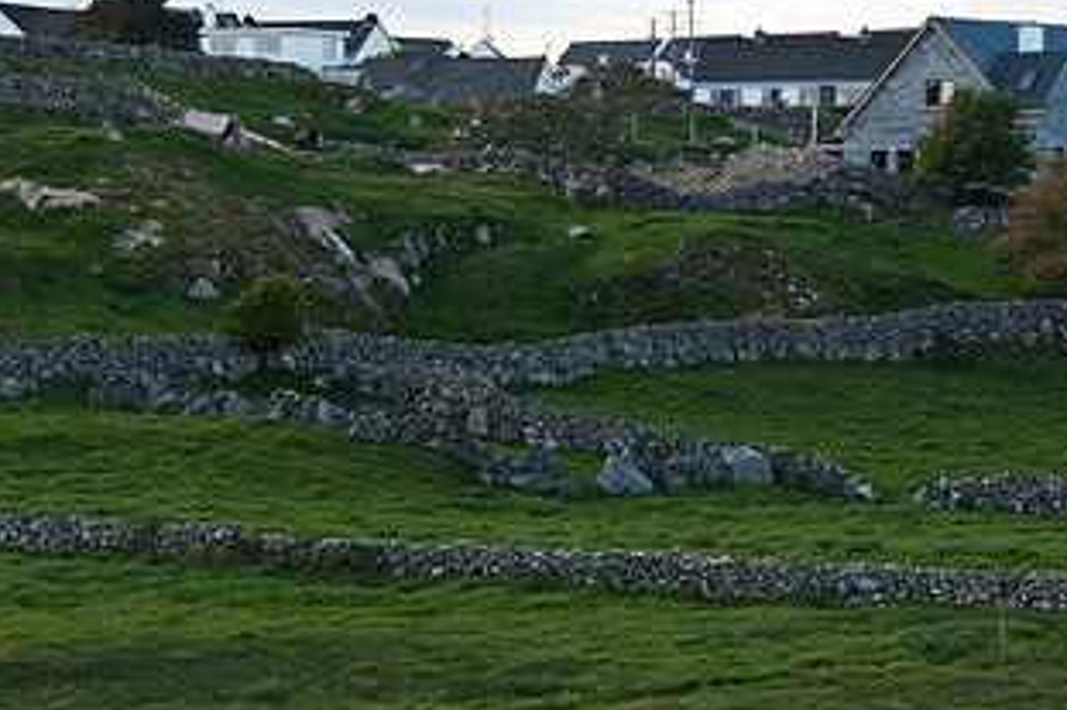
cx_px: 631
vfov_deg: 7.0
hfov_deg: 10.5
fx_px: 5806
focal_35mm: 196
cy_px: 449
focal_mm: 70
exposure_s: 1/125
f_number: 5.6
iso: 200
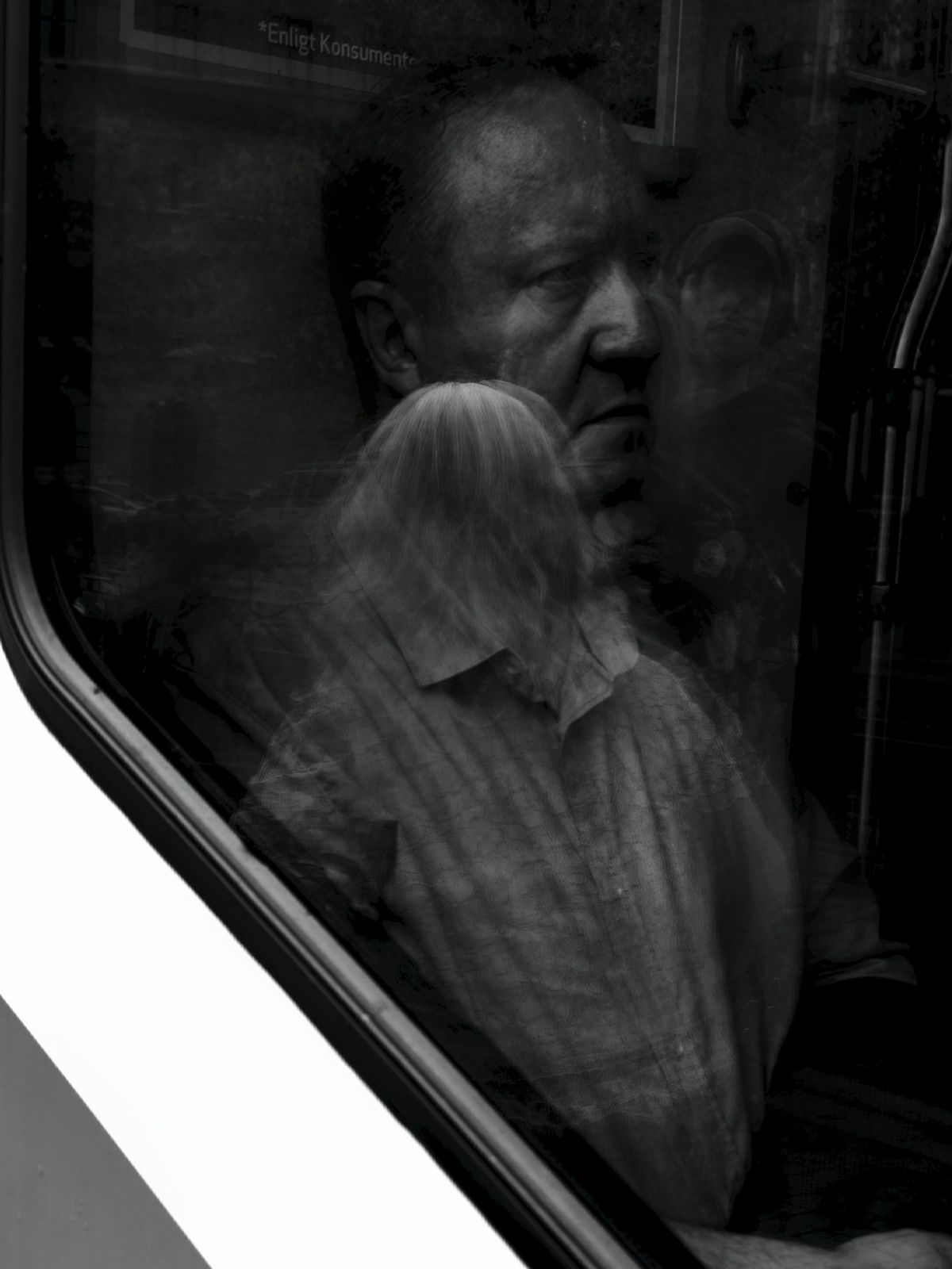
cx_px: 476
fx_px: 1723
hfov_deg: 30.9
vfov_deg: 40.4
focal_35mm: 47
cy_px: 634
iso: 50
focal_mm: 8.67
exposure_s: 1/299
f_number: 1.8
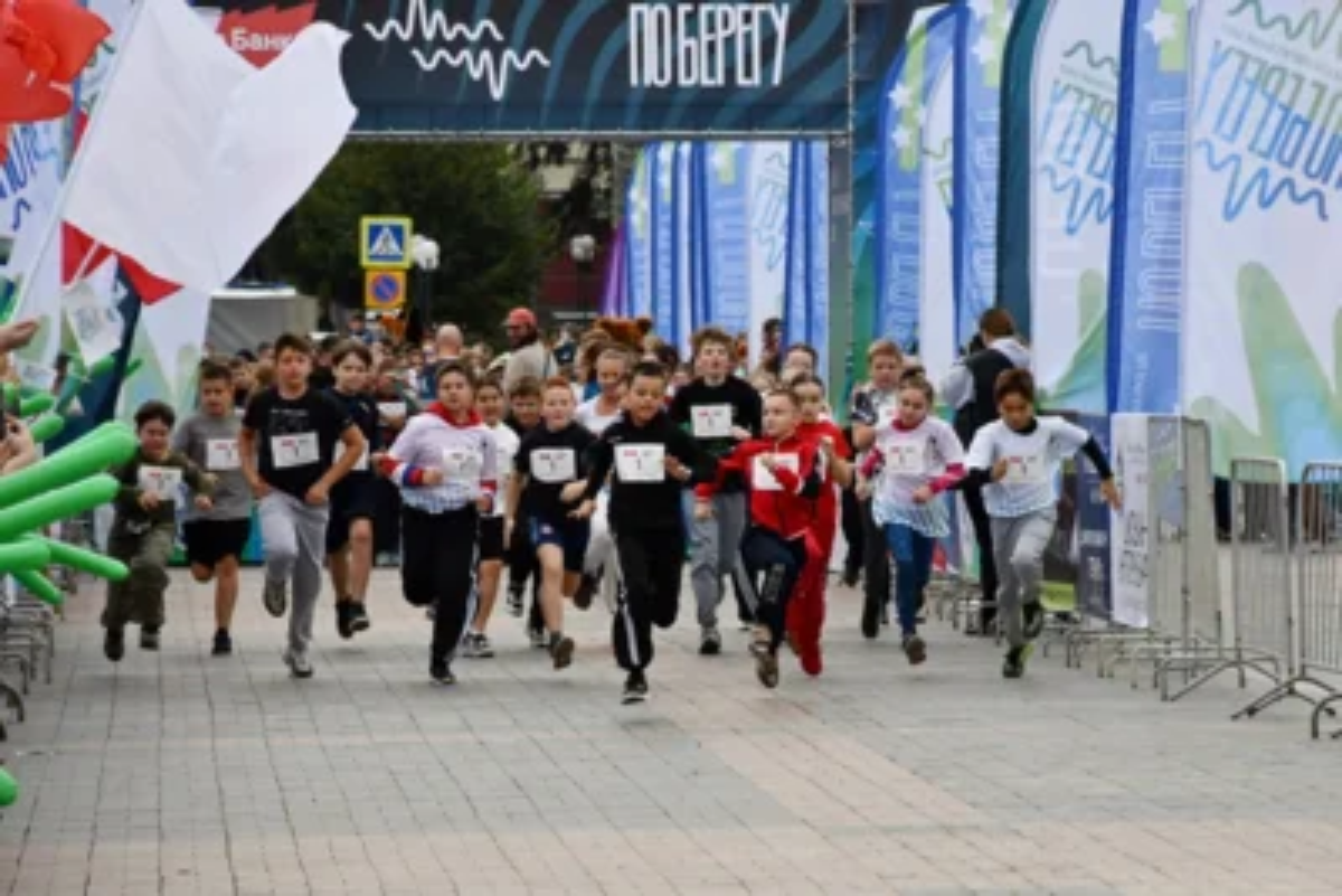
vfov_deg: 6.5
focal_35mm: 210
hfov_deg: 9.8
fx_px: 7831
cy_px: 448
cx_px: 671
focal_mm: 140
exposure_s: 1/1000
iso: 640
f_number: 8
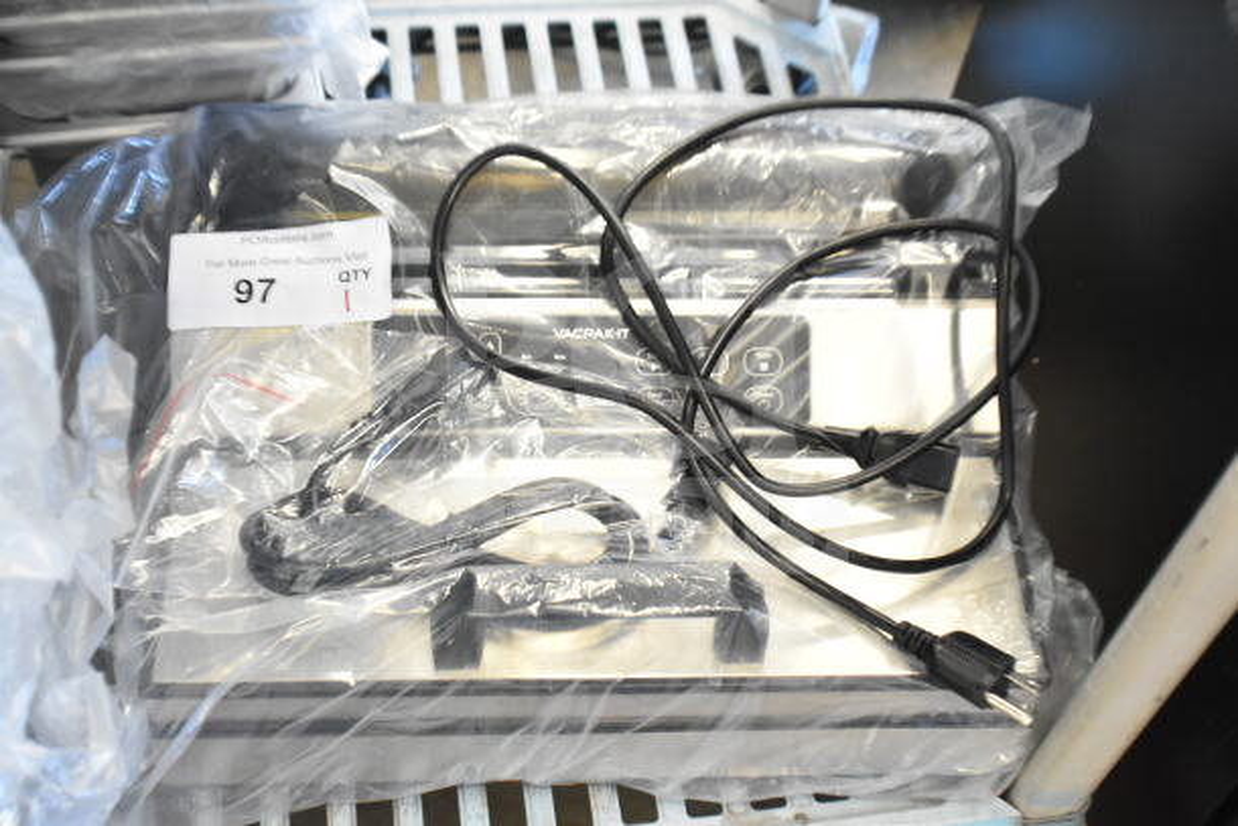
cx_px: 619
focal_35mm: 51
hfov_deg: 38.9
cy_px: 413
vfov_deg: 26.5
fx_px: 1754
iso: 2800
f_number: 4.5
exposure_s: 1/50
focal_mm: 34
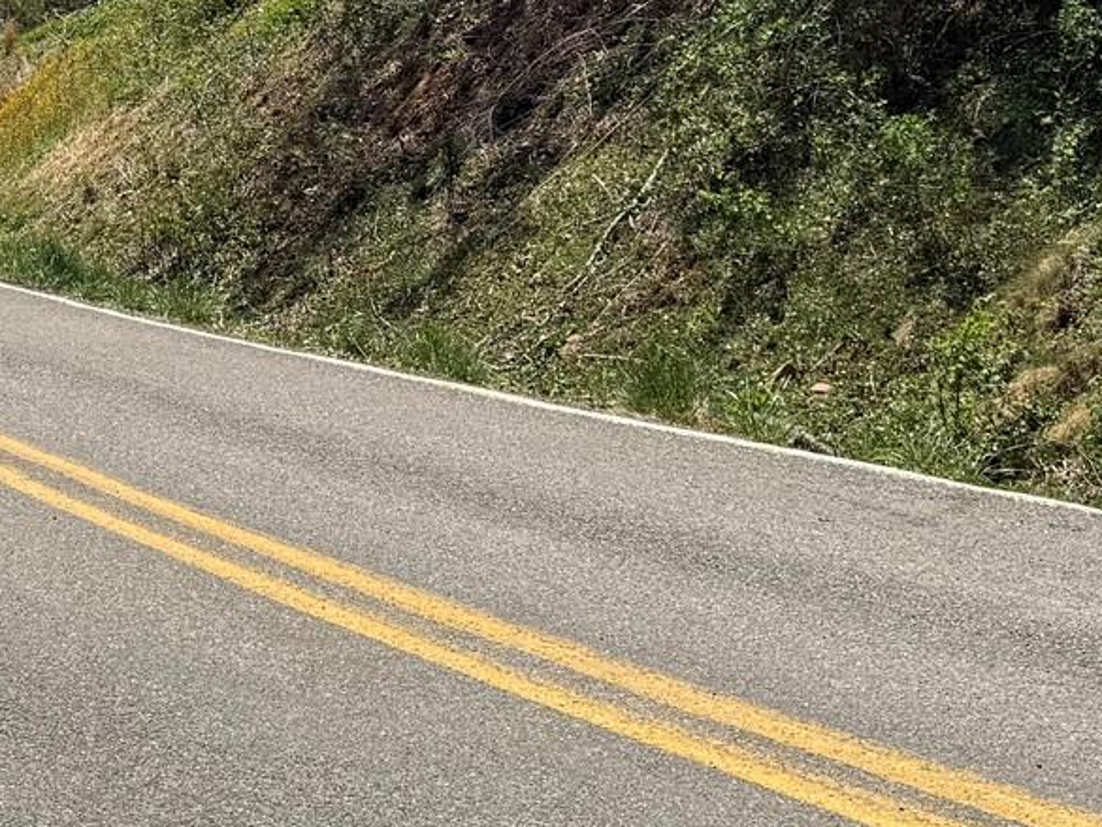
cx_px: 166
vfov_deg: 16.8
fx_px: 2675
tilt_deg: +3.8
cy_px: -166
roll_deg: +0.6
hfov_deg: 22.8
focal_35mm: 84
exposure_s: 1/4167
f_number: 1.78
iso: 80
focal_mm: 6.76
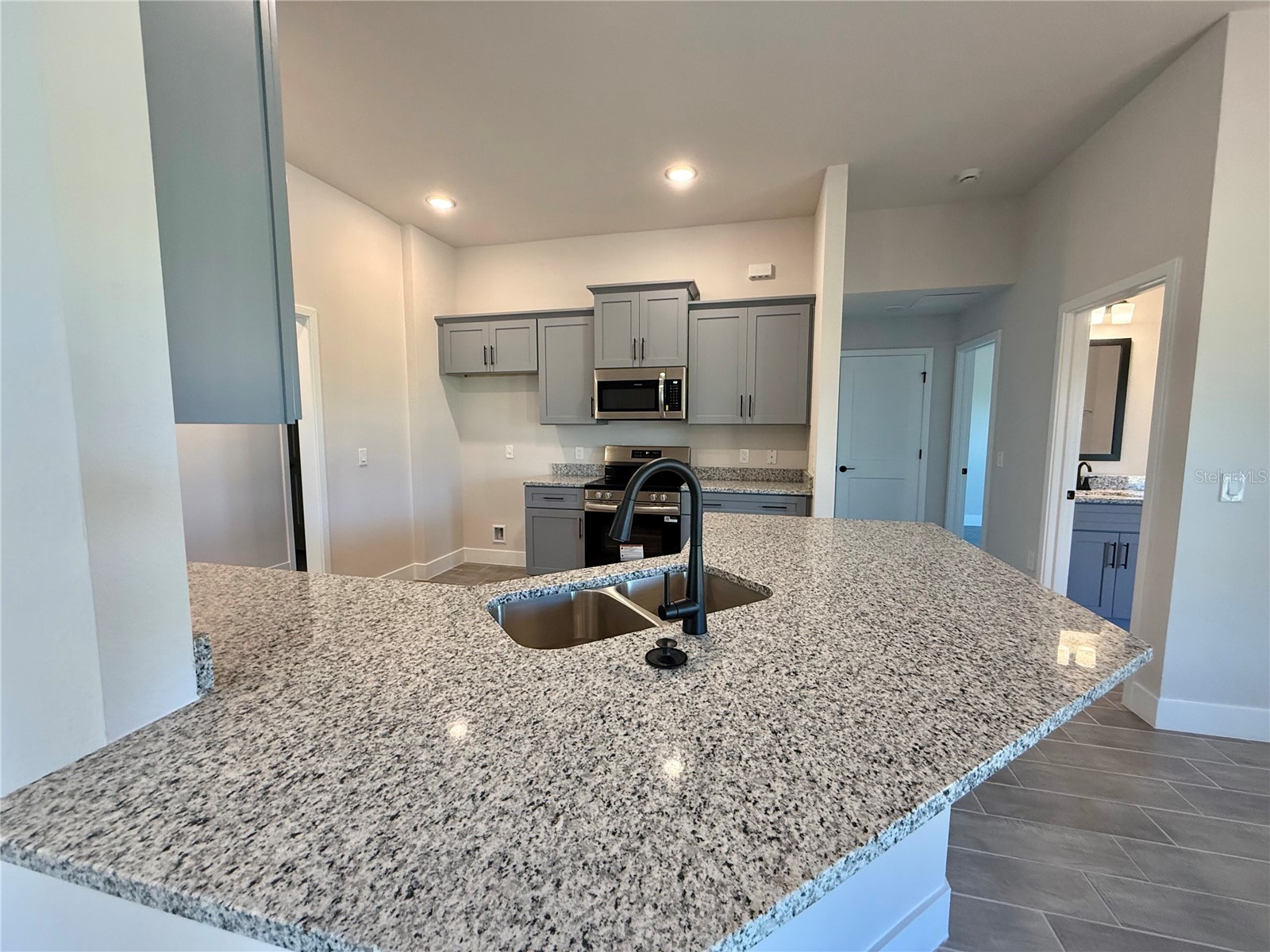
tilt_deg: -5.5
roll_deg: -0.6
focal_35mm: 14
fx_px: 514
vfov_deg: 85.7
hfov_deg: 102.1
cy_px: 476
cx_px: 635
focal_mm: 2.22
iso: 320
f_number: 2.2
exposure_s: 1/120
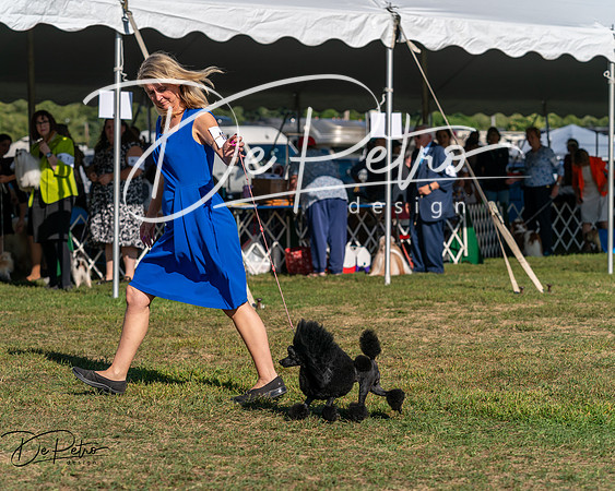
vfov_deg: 14.5
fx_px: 1926
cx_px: 308
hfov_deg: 18.1
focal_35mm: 106
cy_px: 246
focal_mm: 94
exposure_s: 1/1250
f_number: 4.5
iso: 100
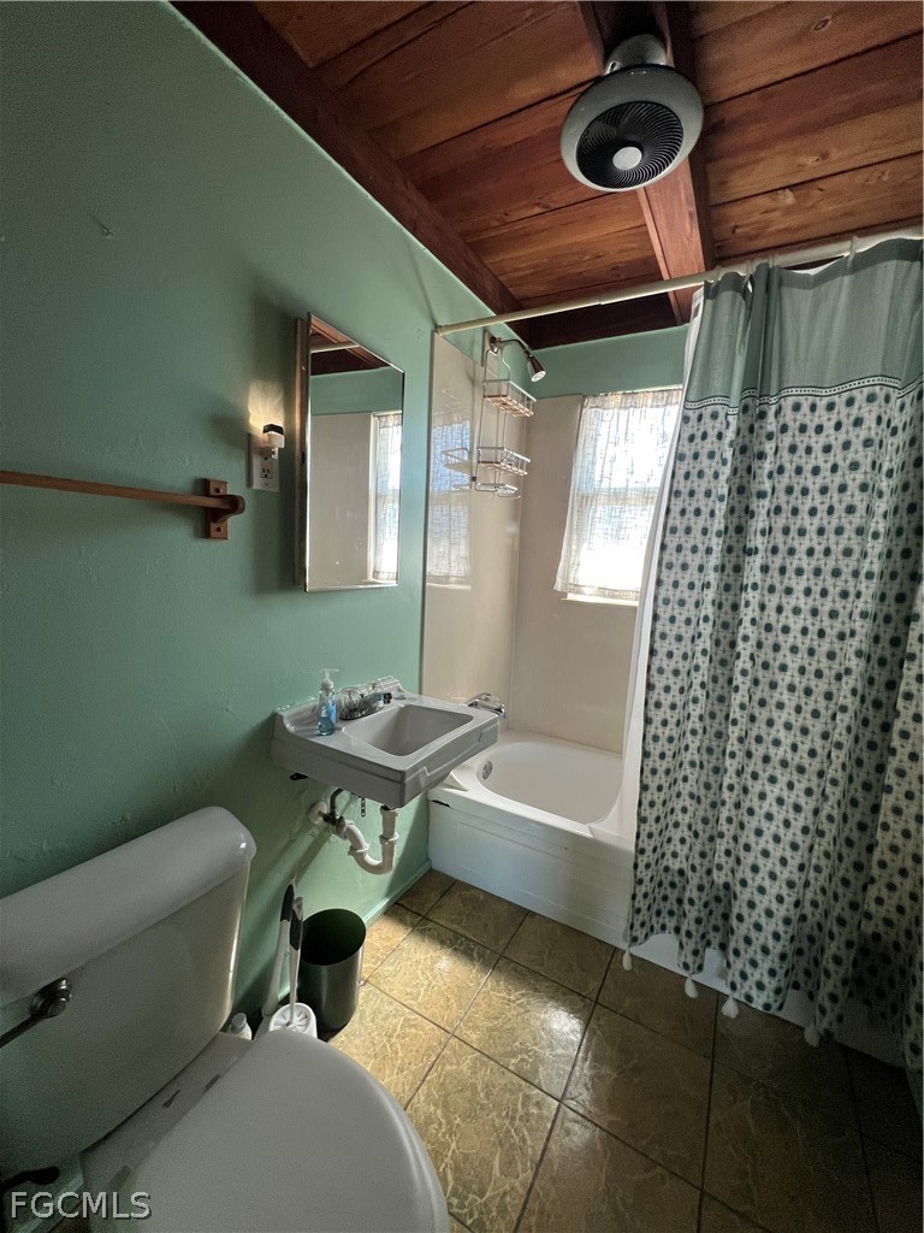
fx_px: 463
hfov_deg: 89.9
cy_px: 616
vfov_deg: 106.2
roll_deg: -3.2
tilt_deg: -7.8
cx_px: 462
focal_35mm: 13
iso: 125
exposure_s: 1/60
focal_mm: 1.57
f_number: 1.8
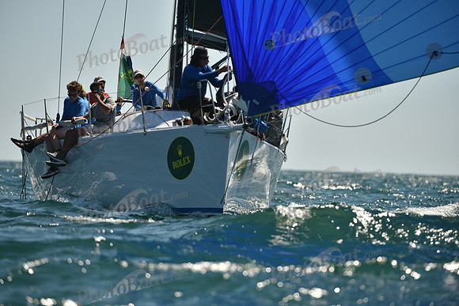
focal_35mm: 350
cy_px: 153
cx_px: 230
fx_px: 4463
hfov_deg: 5.9
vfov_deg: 3.9
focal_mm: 350
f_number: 5
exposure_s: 1/2500
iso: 250
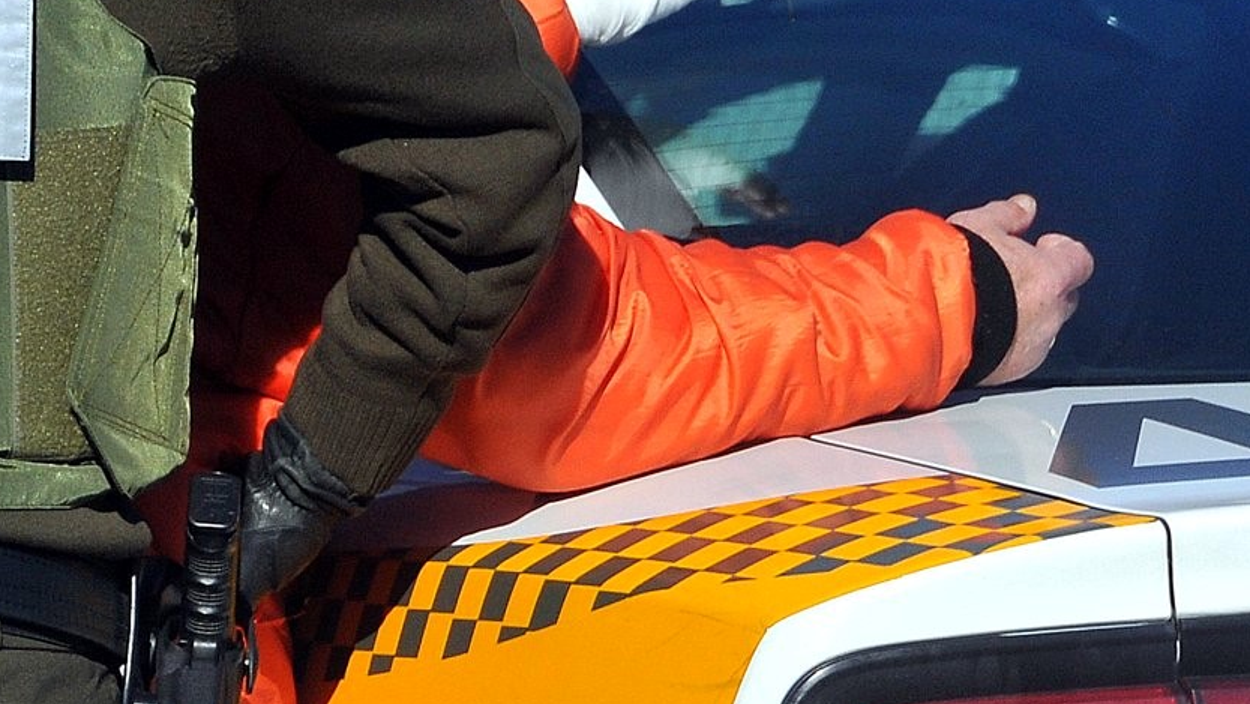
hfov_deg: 6.8
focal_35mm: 317
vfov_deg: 3.8
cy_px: 469
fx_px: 10510
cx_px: 260
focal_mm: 105
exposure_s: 1/500
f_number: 11
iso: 200
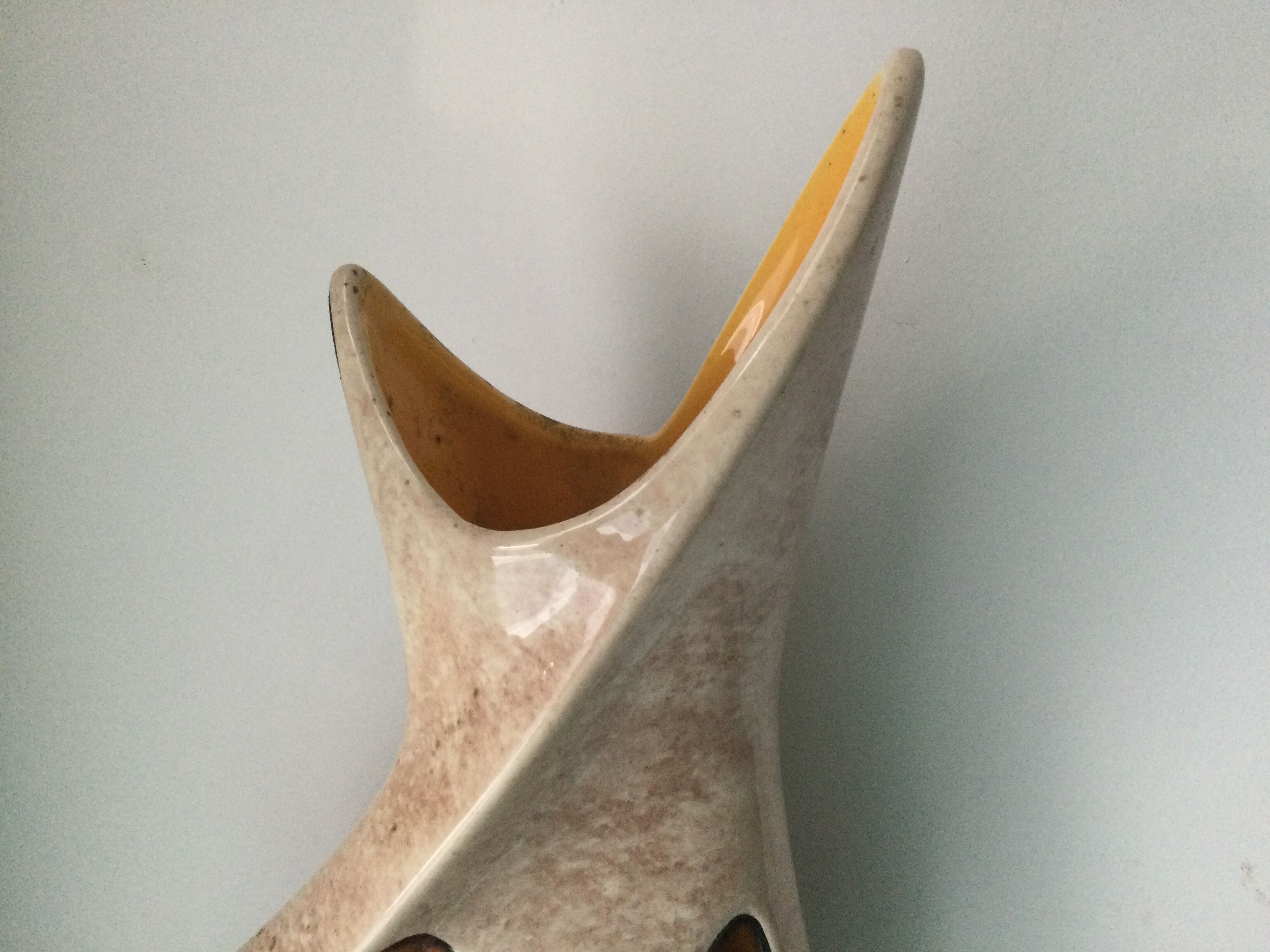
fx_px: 1137
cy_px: 476
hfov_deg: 58.4
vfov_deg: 45.4
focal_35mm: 31
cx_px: 635
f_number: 2.4
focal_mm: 3.3
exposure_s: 1/33
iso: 200
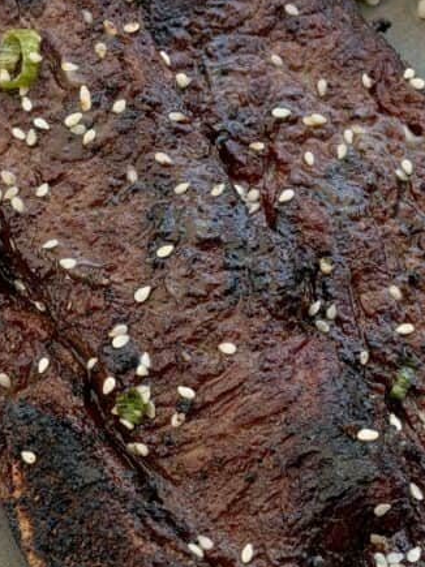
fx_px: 1851
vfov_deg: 17.3
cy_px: 112
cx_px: 176
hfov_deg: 13.1
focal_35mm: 113
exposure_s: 1/1429
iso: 80
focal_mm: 6.76
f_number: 1.78
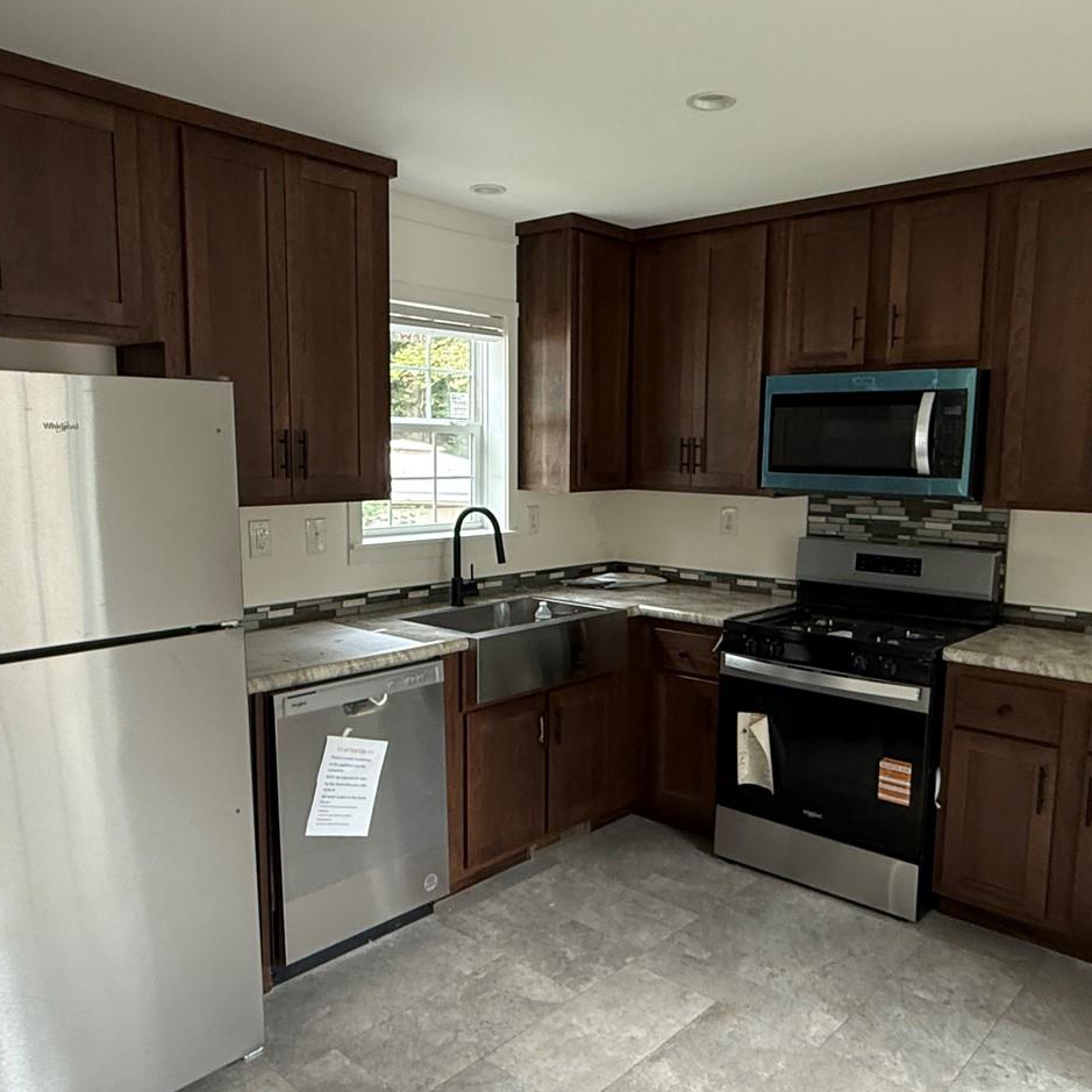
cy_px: 566
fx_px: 964
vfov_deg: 59.1
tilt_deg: -6.7
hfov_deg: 59.1
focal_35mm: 27
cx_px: 569
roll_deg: -0.8
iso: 320
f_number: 2.2
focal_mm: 2.22
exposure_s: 1/99
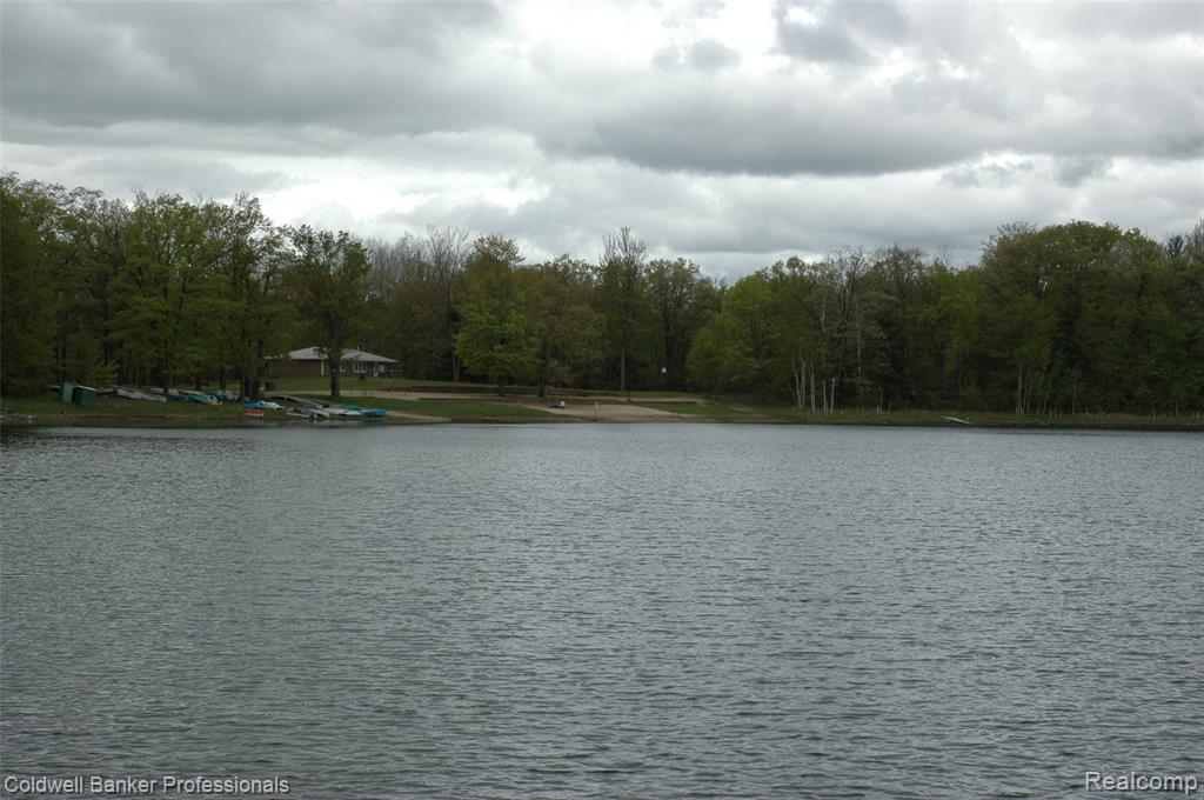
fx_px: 1904
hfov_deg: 35.1
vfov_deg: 23.7
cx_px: 602
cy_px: 400
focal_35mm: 57
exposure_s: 1/400
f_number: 10
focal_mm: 38
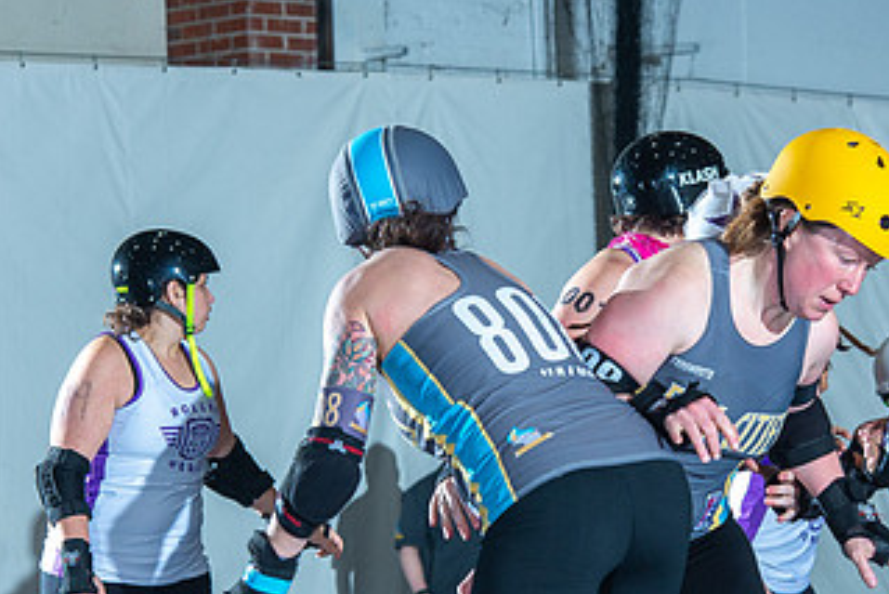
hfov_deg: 8.7
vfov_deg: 5.8
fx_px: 5830
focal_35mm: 236
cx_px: 507
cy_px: 464
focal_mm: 130
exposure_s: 1/160
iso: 800
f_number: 7.1
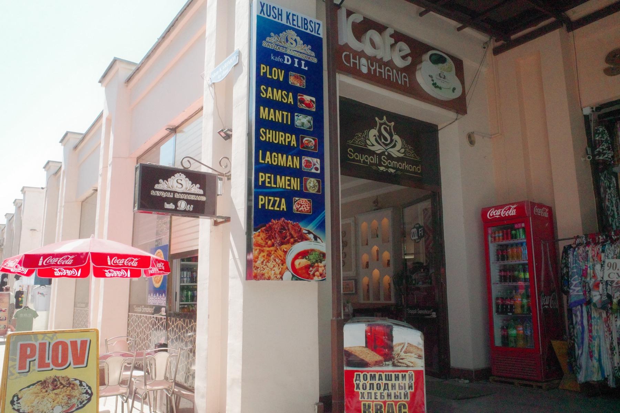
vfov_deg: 46.4
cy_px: 206
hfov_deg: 65.5
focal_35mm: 28
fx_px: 482
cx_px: 310
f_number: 10
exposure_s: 1/2000
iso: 6400
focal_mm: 18.3
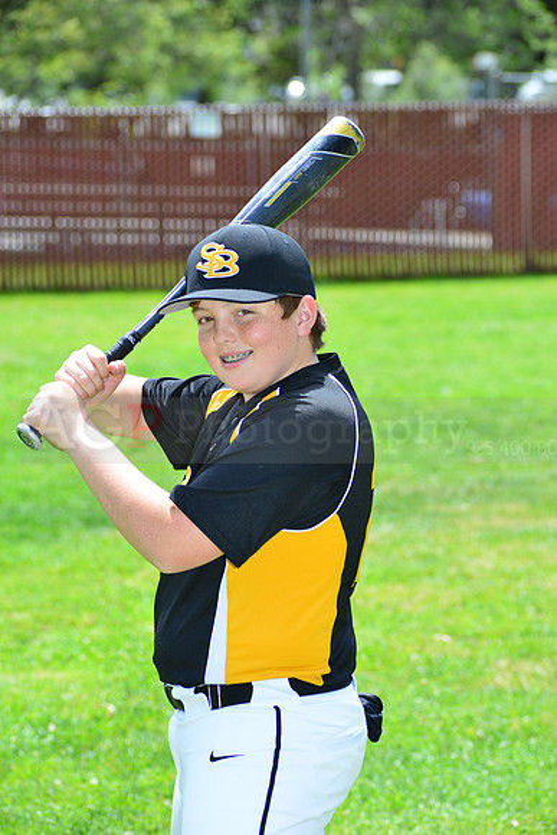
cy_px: 418
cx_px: 278
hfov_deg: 10.2
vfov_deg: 15.2
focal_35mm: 135
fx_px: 3131
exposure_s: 1/200
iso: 200
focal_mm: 135
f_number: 8
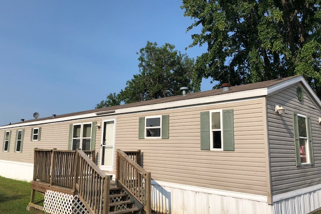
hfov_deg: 61.9
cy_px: 102
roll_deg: -1.0
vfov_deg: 43.6
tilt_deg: +9.7
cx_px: 160
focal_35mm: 30
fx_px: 267
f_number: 1.8
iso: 20
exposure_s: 1/2525
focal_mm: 4
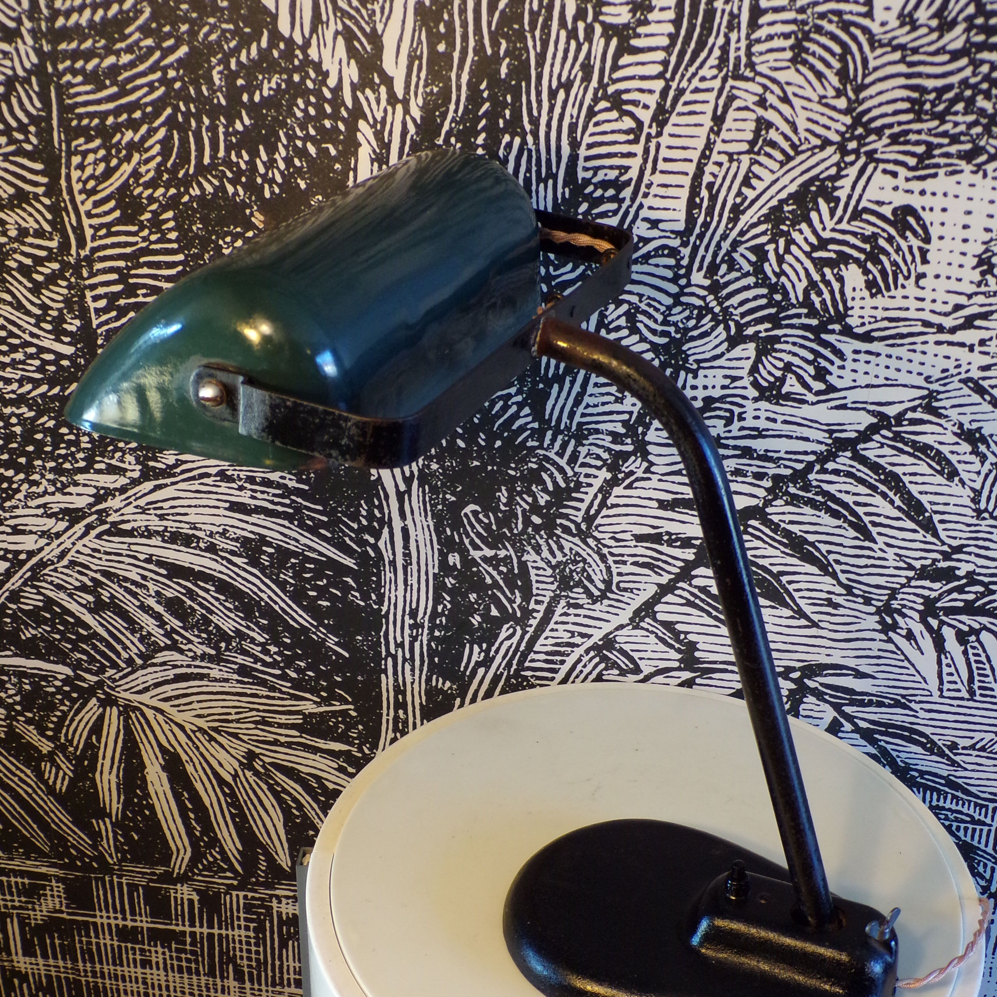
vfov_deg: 38.3
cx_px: 498
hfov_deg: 38.3
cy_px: 543
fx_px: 1434
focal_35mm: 44
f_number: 3.3
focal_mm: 6.6
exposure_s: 1/25
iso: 200
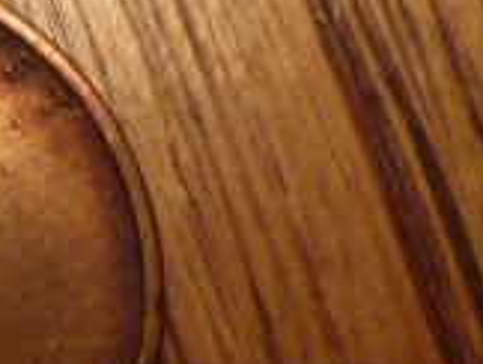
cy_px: -24
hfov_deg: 13.2
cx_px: -75
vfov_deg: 10.1
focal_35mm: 146
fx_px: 2040
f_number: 2.8
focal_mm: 5.5
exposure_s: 1/30
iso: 200
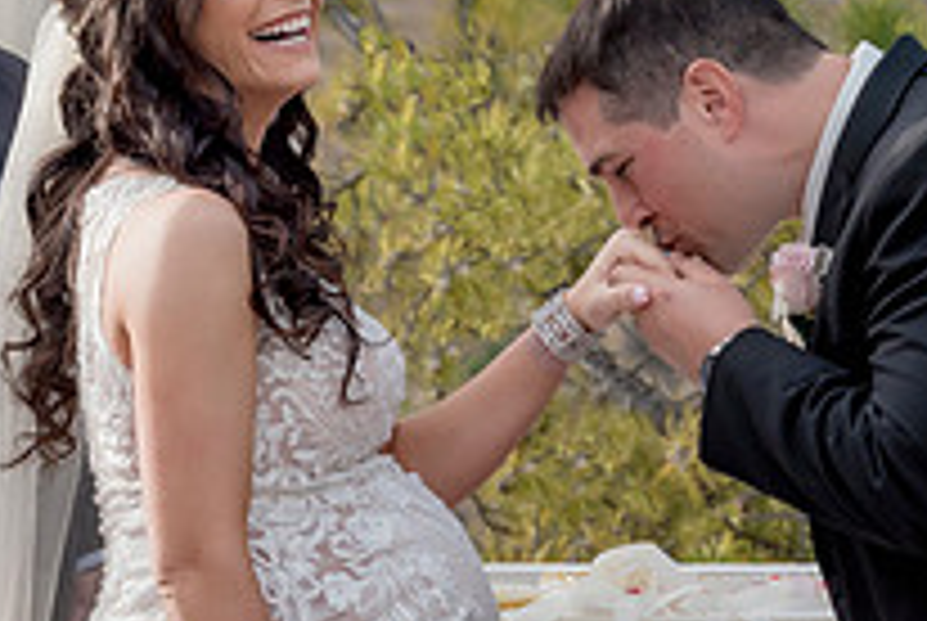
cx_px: 428
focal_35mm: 506
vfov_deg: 2.7
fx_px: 13048
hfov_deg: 4.1
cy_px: 191
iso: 400
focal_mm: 180
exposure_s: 1/200
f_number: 13
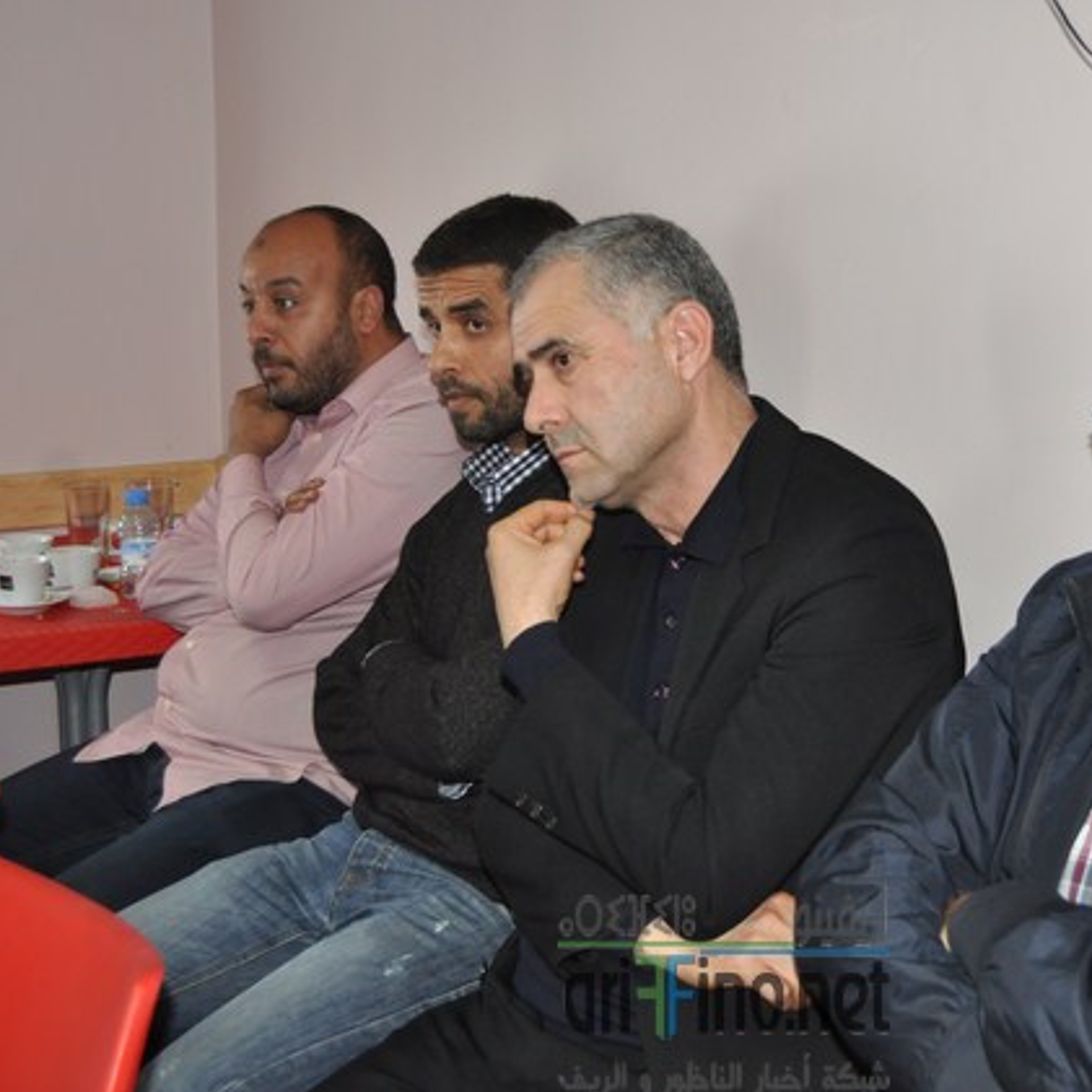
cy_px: 549
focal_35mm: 58
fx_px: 2070
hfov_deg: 29.4
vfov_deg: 29.6
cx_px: 724
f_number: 4.2
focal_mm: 30
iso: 800
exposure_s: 1/60
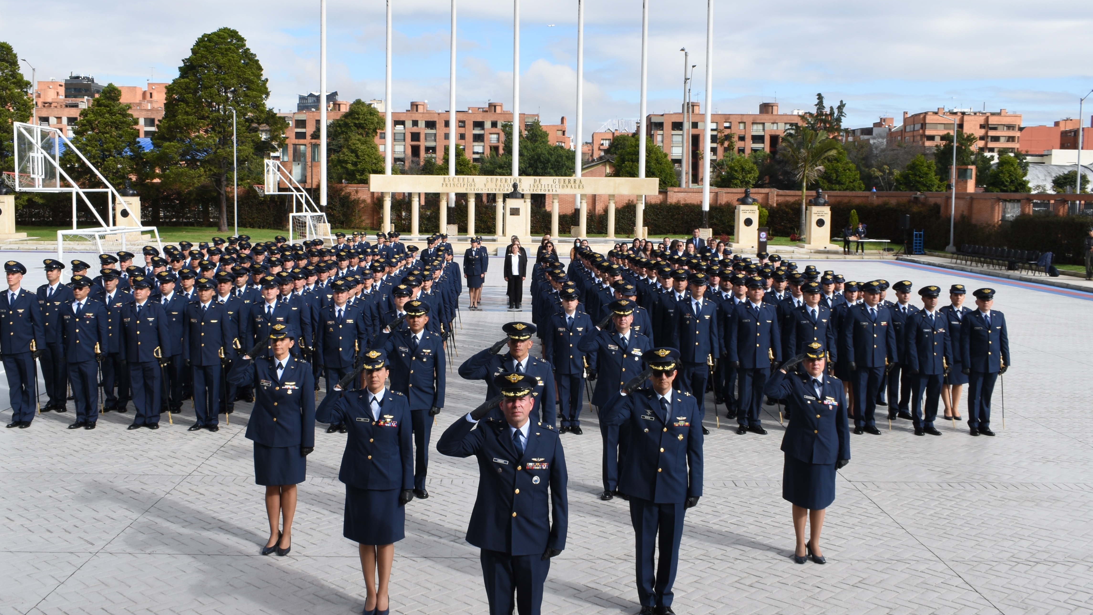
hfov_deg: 54.0
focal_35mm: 37
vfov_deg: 32.0
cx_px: 517
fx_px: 1072
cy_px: 277
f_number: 10
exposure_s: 1/100
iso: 100
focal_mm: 18
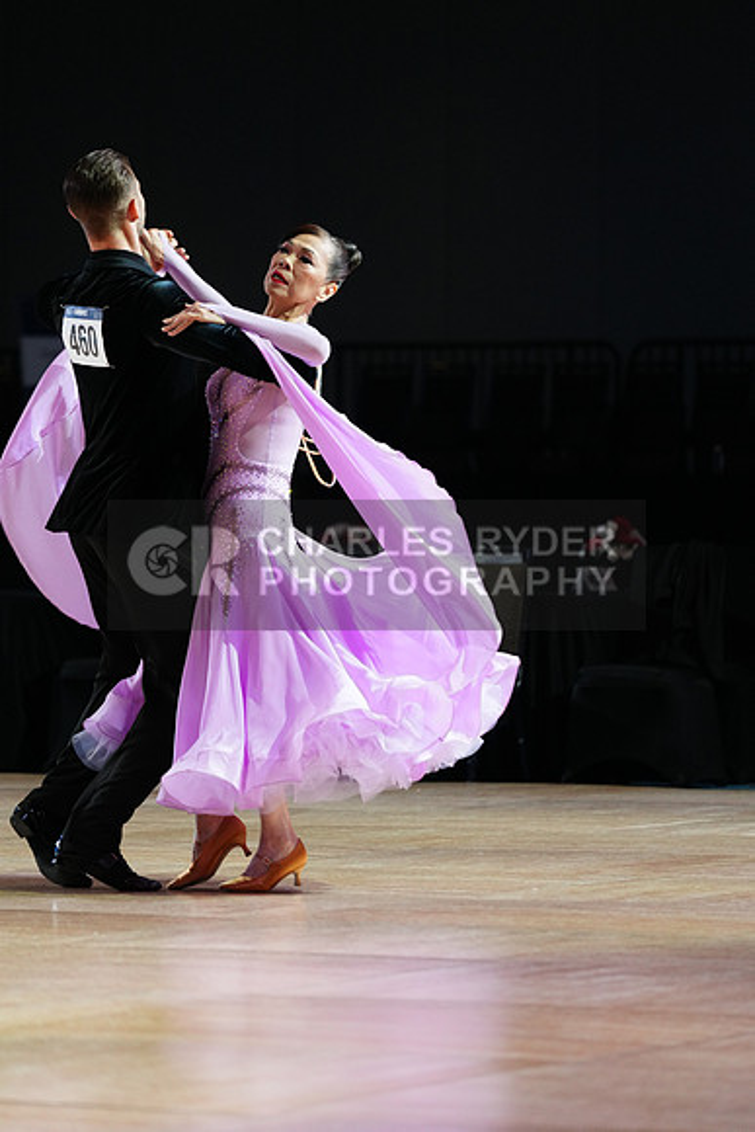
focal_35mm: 200
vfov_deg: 10.3
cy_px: 566
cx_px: 378
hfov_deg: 6.9
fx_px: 6287
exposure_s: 1/320
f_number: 4
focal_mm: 200
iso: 2500
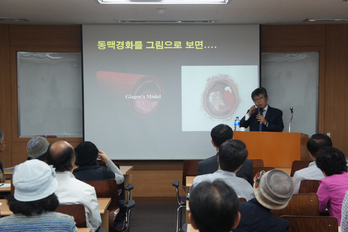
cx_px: 174
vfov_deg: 19.4
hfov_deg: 28.9
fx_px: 676
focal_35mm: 70
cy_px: 117
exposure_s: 1/80
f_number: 5
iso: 1250
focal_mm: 46
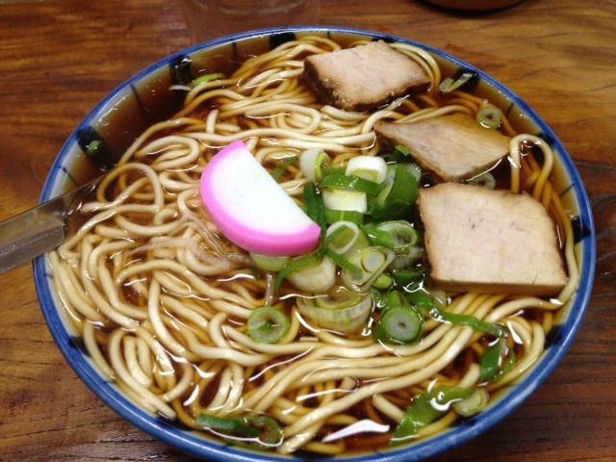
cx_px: 308
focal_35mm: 35
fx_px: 623
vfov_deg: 40.7
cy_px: 231
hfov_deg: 52.6
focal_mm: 4.28
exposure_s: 1/20
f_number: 2.4
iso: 250
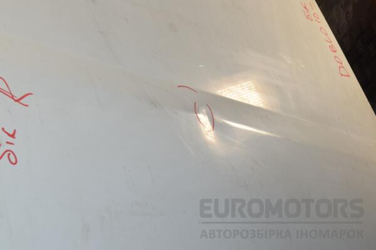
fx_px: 909
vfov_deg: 15.7
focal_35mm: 87
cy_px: 125
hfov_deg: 23.4
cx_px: 188
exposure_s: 1/200
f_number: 20
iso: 800
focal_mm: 58
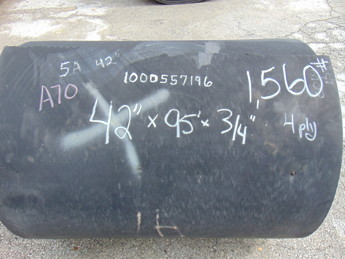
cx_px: 172
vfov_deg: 54.9
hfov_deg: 69.4
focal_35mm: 25
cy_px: 130
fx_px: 249
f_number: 3
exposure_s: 1/320
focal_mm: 4.5
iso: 80
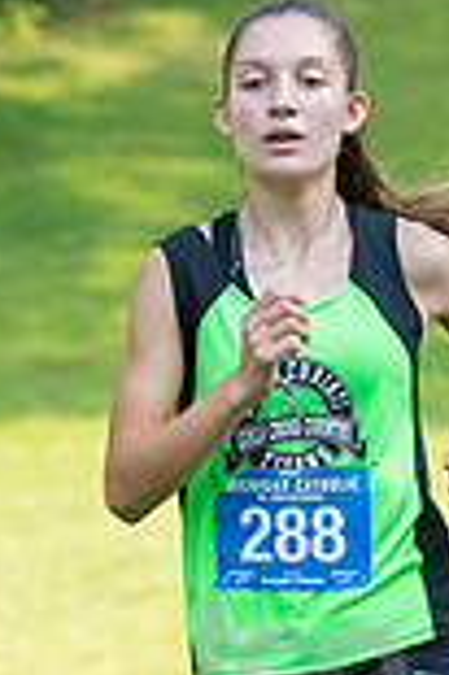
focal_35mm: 586
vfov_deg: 3.5
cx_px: 303
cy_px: 719
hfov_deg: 2.3
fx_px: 10987
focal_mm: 135
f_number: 5
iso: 2000
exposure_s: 1/1600
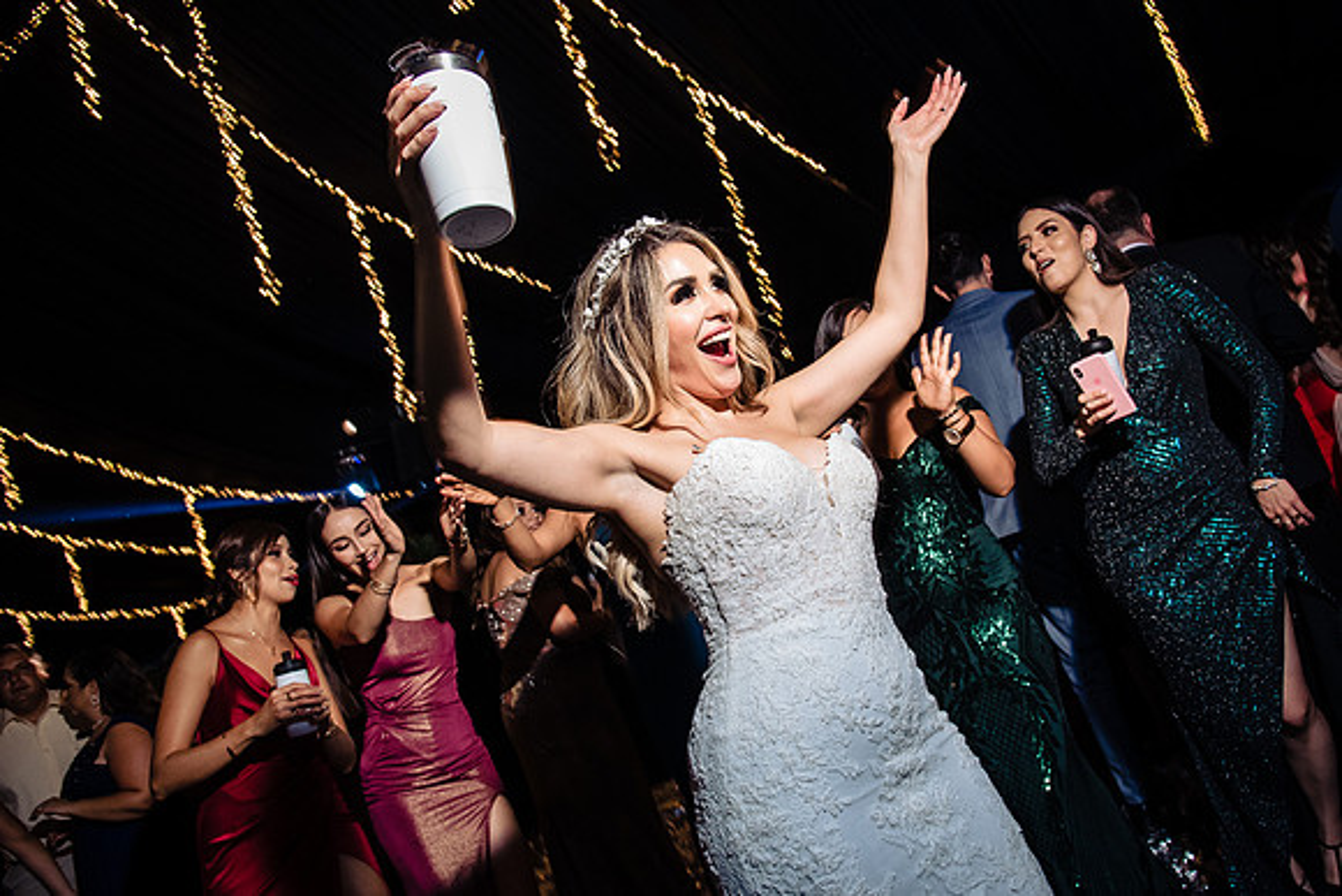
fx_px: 997
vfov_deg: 48.4
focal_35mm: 27
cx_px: 746
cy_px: 435
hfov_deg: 67.7
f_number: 7.1
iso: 2000
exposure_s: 1/30
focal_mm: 24
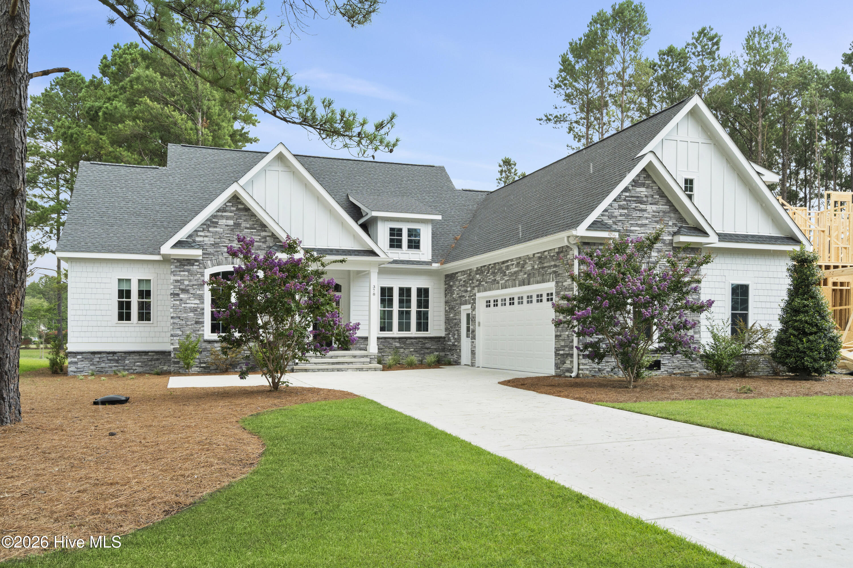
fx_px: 711
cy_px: 284
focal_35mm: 30
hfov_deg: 61.9
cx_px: 426
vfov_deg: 43.6
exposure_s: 1/320
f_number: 9
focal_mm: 30
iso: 640
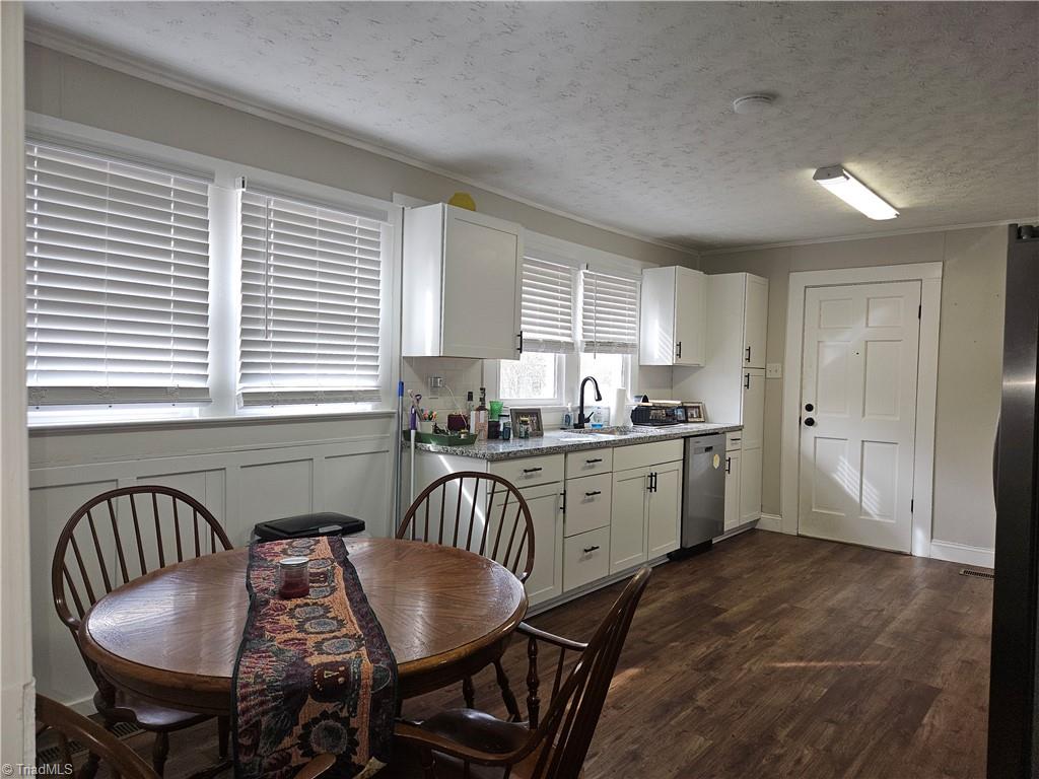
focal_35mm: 23
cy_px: 390
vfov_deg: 58.9
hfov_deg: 73.9
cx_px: 520
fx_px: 690
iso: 40
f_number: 1.8
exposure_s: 1/60
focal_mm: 5.4
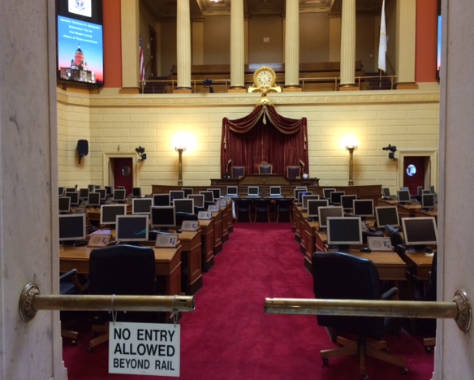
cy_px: 186
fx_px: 435
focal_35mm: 31
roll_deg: +1.2
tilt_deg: -1.7
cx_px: 234
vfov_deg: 47.2
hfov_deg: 57.1
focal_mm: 4.15
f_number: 2.2
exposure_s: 1/30
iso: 200
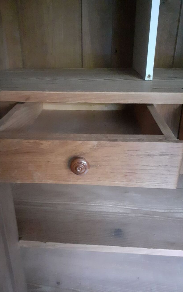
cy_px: 147
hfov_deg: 42.9
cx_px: 74
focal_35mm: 29
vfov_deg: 64.6
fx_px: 232
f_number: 1.9
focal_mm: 3.6
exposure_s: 1/17
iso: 1000
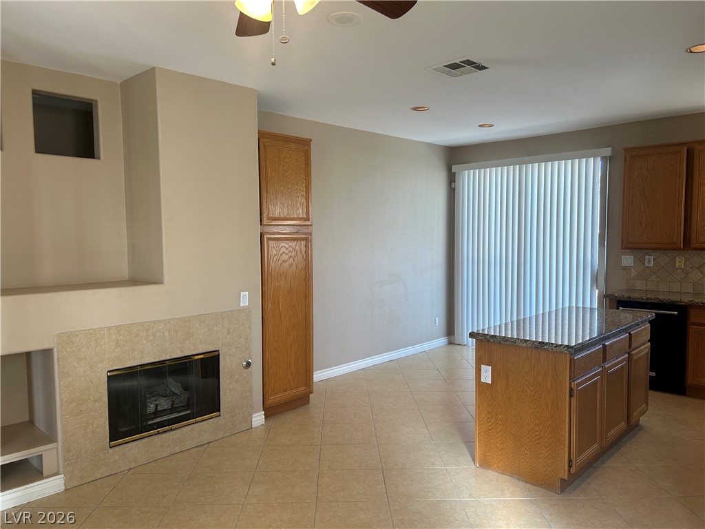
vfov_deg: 53.1
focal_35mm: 26
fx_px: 530
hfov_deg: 67.3
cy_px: 264
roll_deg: +1.4
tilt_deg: -4.0
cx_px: 352
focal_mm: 5.7
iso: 50
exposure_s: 1/120
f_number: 1.5
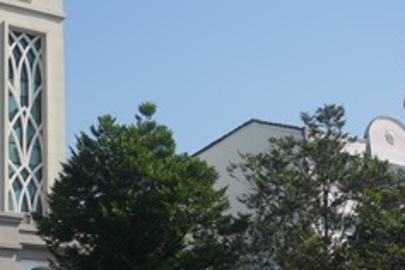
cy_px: 189
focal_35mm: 81
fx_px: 911
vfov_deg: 16.8
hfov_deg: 24.2
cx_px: 27
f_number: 4
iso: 160
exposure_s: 1/2000
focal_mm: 20
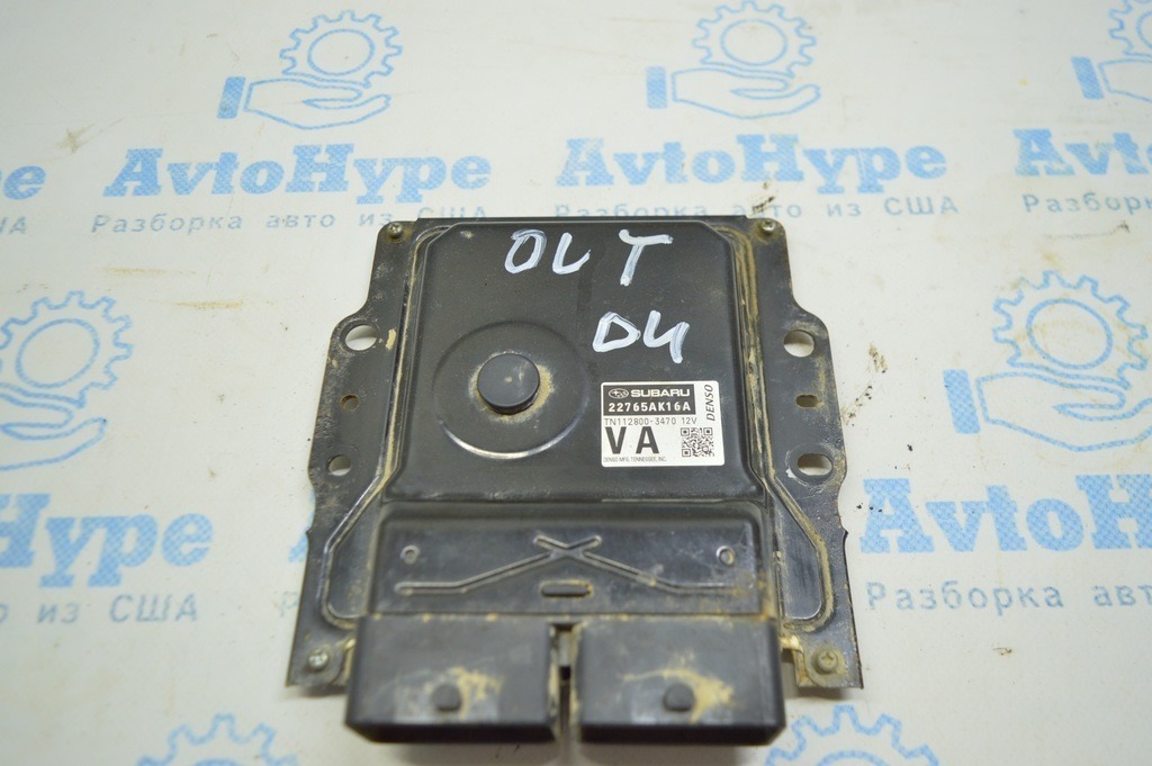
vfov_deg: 47.9
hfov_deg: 67.4
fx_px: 863
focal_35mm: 27
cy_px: 383
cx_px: 576
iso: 400
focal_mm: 18
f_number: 3.5
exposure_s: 1/60
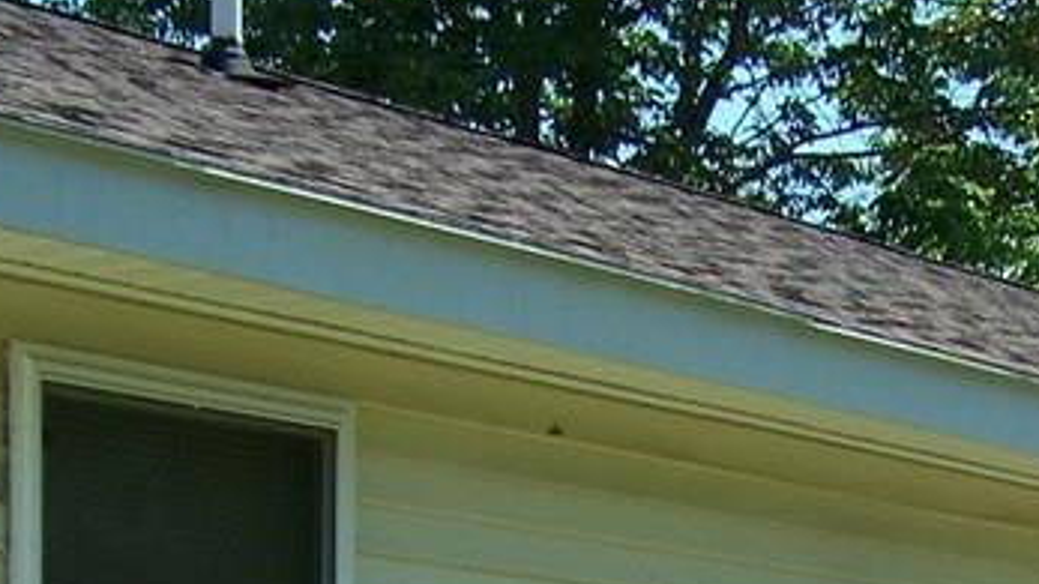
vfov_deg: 9.4
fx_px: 3360
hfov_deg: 17.5
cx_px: 674
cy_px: 1105
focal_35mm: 122
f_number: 2.8
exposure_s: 1/1000
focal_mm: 6.3
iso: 80
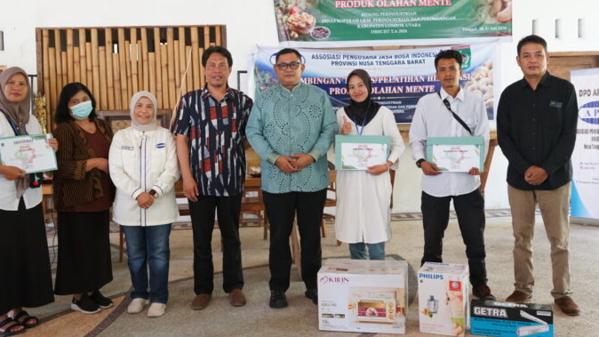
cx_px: 293
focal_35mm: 37
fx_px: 588
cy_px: 132
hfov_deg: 54.0
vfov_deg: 31.9
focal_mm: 31
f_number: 6.3
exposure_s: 1/50
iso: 1600
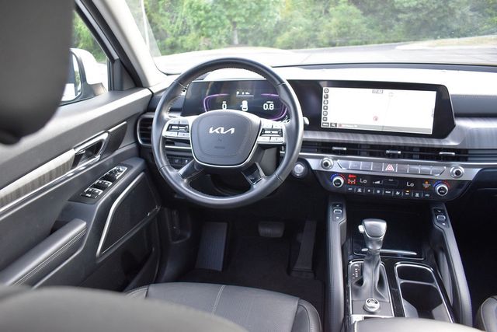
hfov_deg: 67.4
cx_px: 248
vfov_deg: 48.0
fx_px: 373
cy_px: 166
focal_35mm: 27
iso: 900
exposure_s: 1/125
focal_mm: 18
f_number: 3.5
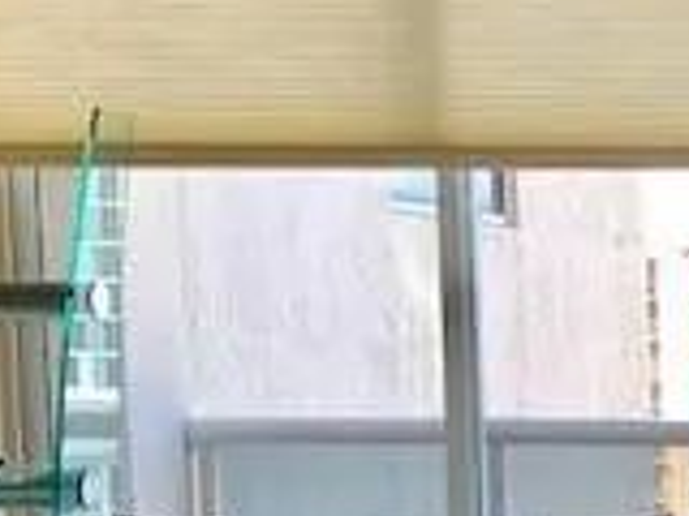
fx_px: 2070
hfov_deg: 17.2
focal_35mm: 104
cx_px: 999
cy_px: 568
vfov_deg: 13.9
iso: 25
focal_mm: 4.25
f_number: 1.8
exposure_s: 1/120
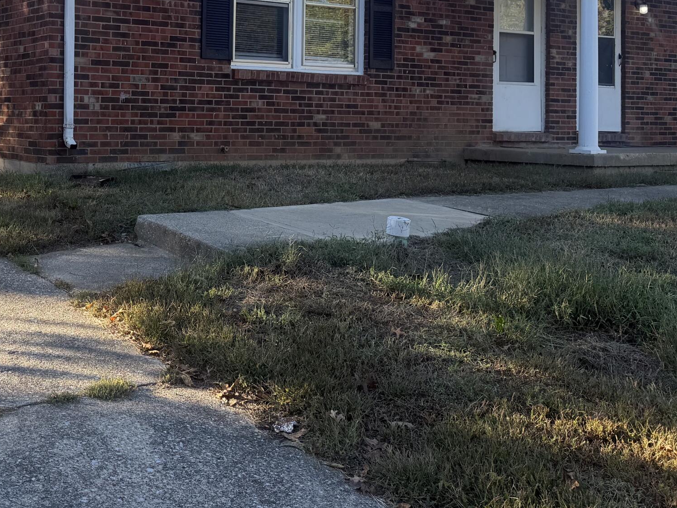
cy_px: 91
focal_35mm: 48
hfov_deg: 38.7
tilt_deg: +0.6
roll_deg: -0.4
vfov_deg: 29.5
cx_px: 172
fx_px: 939
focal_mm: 6.76
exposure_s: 1/1139
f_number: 1.78
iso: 80
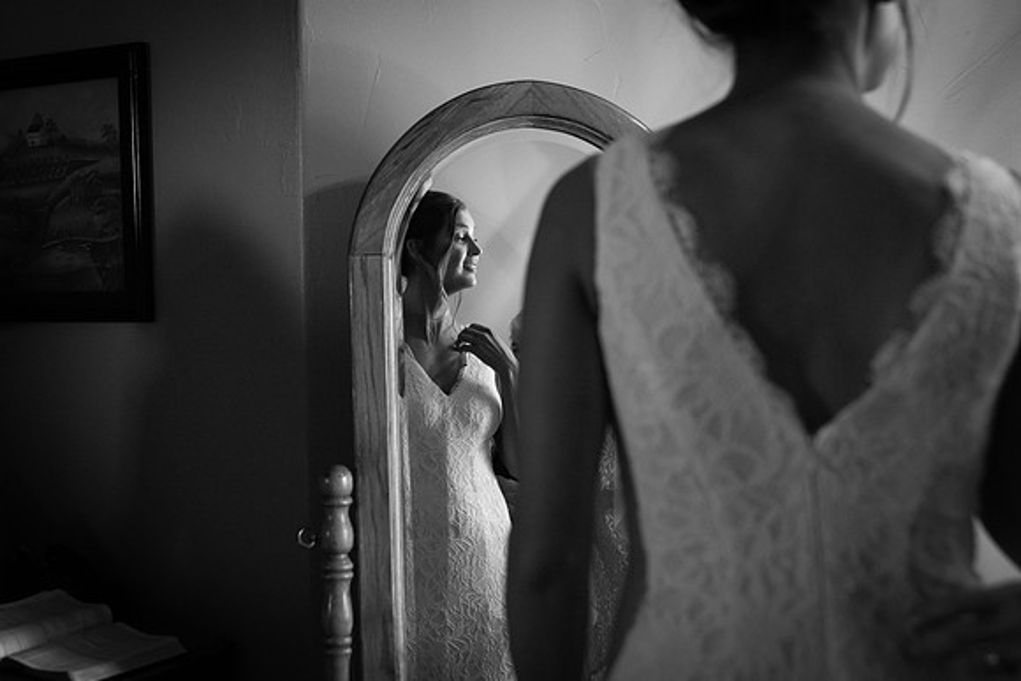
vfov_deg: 24.6
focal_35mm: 55
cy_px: 340
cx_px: 510
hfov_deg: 36.2
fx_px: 1560
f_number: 4.5
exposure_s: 1/160
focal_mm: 55
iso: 250
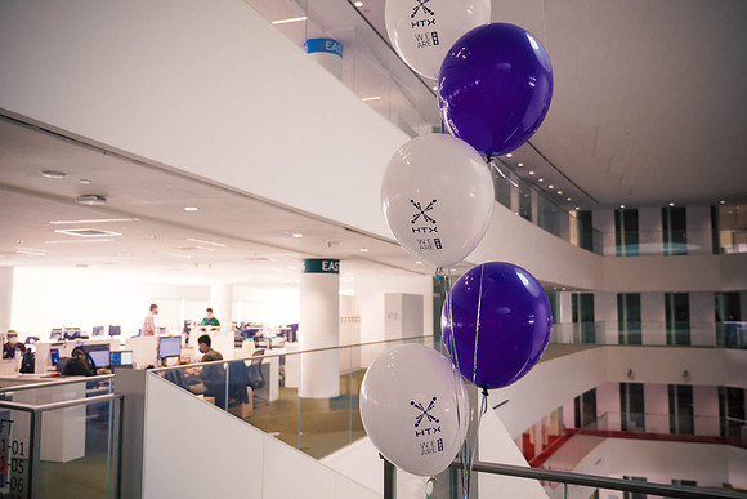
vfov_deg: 40.9
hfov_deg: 58.3
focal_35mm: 32
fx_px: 669
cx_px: 374
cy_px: 250
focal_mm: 15
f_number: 2.8
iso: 640
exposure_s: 1/100
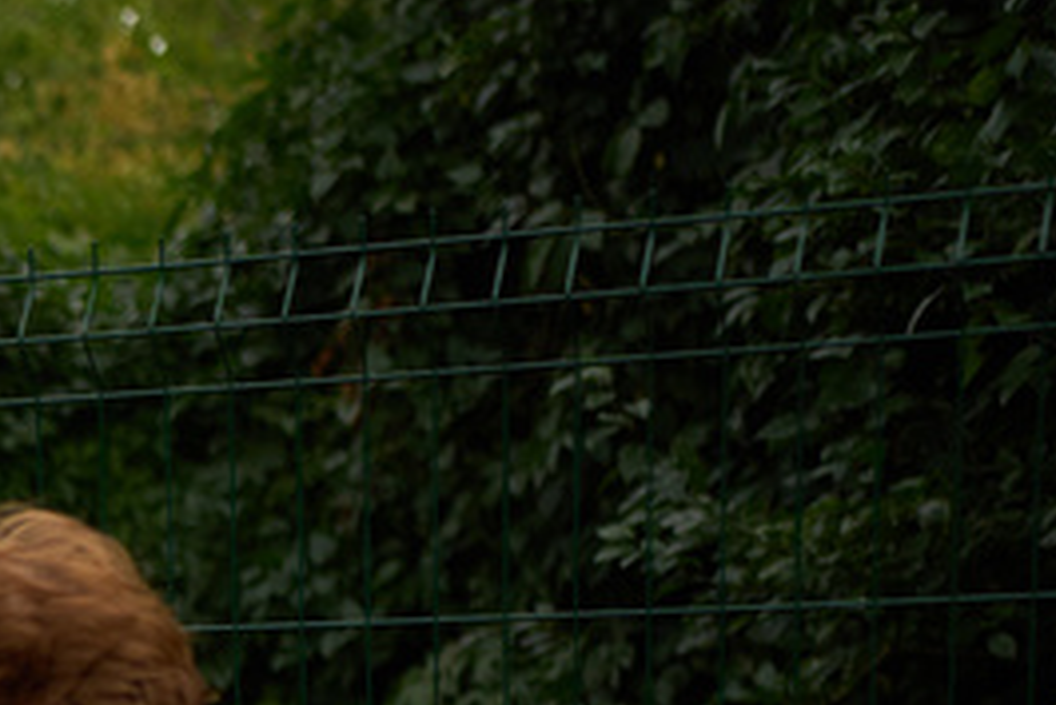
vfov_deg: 9.7
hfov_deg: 13.5
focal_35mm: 135
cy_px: 1279
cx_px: -869
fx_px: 3962
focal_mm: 35
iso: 320
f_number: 1.4
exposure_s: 1/4000
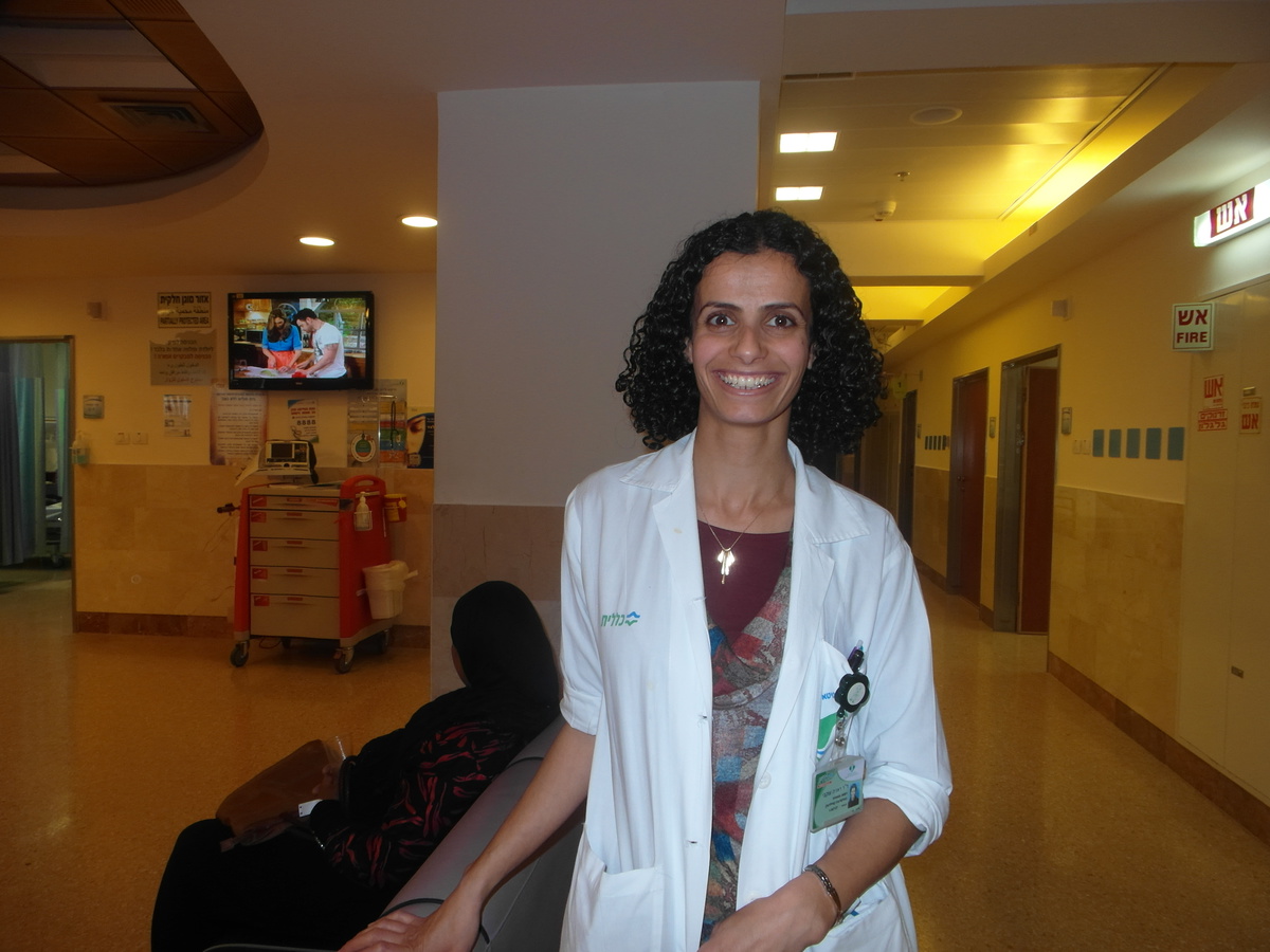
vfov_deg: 58.9
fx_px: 844
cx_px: 635
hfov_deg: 73.9
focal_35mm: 23
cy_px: 476
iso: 100
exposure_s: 1/45
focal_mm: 4.1
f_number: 3.2
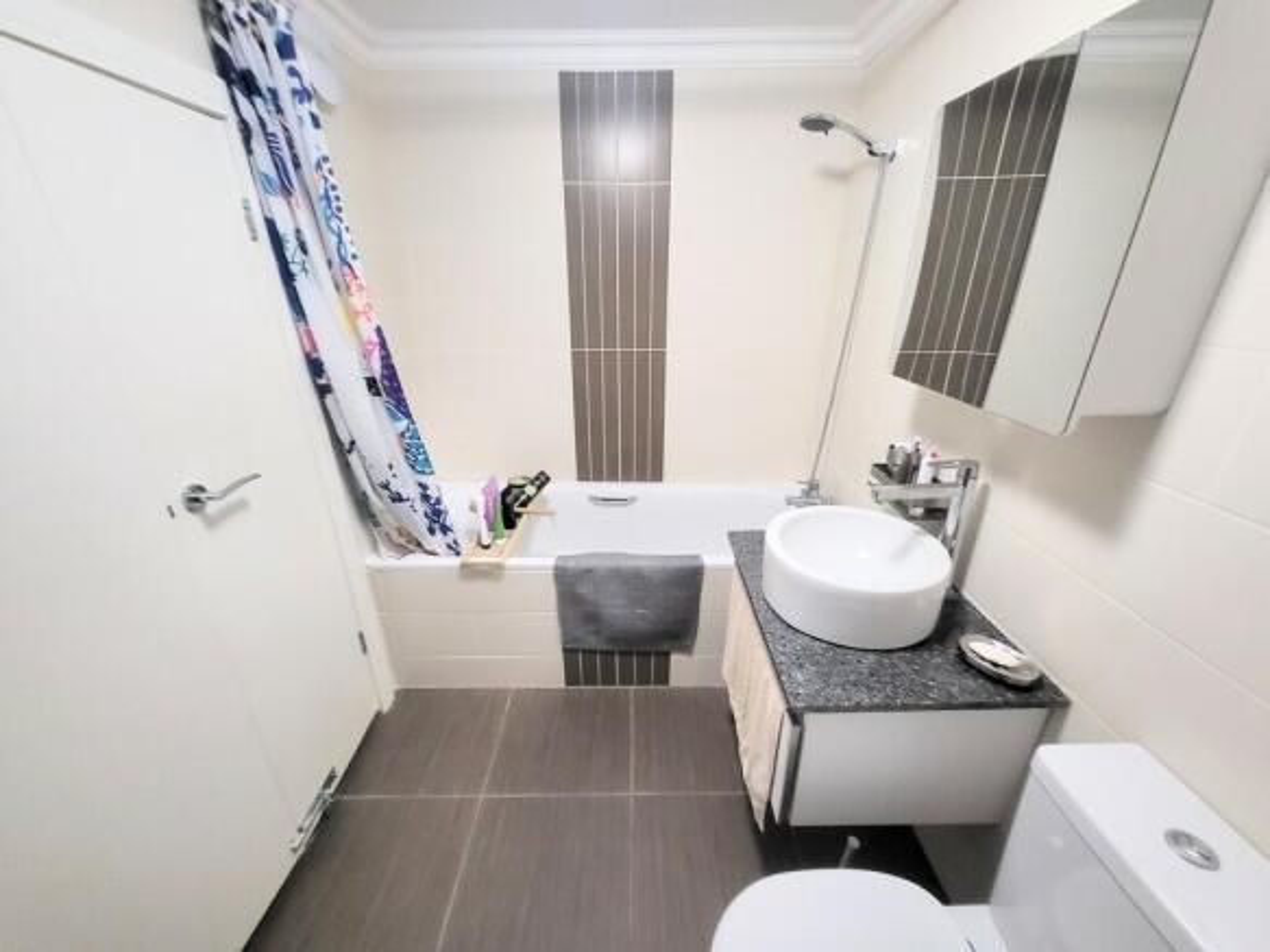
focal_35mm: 13
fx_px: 477
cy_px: 476
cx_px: 635
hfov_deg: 106.2
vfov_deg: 89.9
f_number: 2.2
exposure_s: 1/33
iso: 640
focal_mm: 1.74
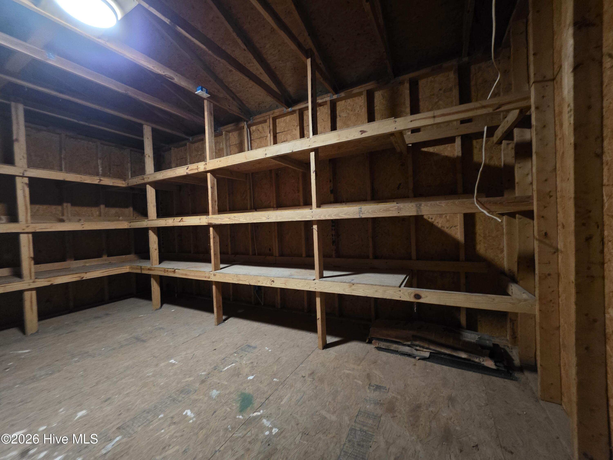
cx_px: 306
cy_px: 230
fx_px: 230
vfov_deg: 89.9
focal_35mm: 13
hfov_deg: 106.2
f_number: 1.9
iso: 1000
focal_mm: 2.2
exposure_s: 1/30
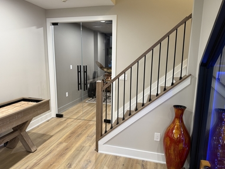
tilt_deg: -9.3
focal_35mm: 25
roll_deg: +0.4
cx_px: 113
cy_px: 86
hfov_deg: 69.4
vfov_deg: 54.9
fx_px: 162
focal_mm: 6.76
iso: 200
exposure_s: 1/41
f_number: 1.78
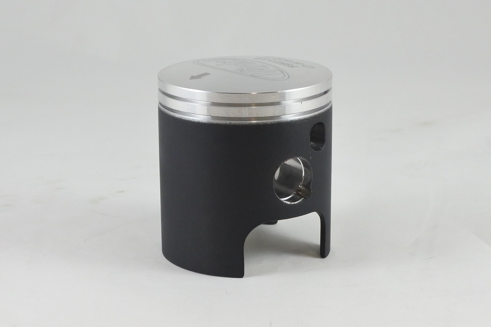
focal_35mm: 42
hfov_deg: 46.4
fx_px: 573
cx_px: 246
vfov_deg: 31.9
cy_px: 164
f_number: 4.2
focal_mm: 15.7
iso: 500
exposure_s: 1/125
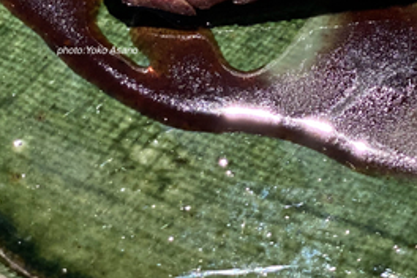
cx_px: 460
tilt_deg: -48.1
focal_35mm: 164
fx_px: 1900
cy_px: -96
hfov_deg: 12.3
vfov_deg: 8.2
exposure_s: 1/100
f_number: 2
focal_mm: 6
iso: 100
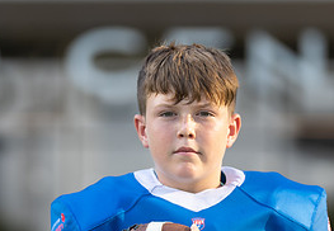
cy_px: 217
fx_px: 3342
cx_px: 196
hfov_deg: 5.7
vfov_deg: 4.0
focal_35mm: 356
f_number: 2.8
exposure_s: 1/500
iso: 100
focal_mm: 144
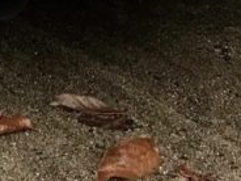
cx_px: -213
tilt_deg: -6.0
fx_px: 1093
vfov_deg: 8.5
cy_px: -280
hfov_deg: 11.5
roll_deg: -0.9
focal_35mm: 157
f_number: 1.8
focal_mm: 3.99
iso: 32
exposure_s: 1/100
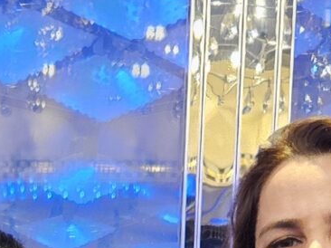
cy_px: 644
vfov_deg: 8.3
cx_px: -61
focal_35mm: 161
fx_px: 1538
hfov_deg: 12.0
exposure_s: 1/40
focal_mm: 5.4
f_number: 1.8
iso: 640
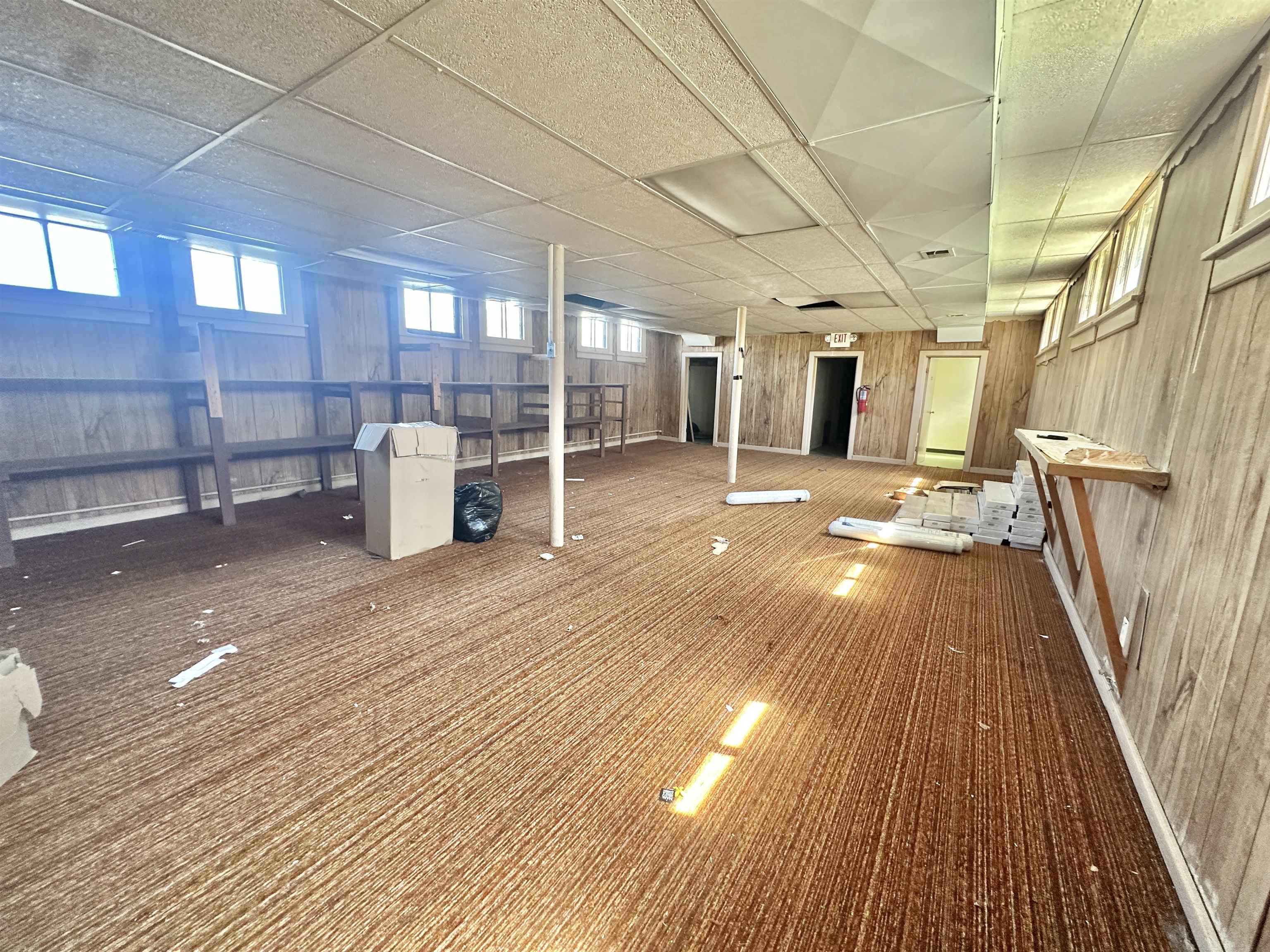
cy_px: 476
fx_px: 514
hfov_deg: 102.1
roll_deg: -0.5
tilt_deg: -8.8
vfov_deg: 85.7
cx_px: 635
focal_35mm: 14
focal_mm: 2.22
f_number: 2.2
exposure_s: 1/60
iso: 400
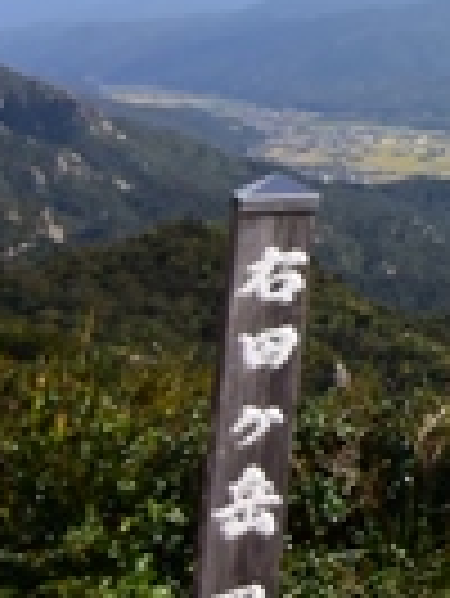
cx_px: 1336
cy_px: -344
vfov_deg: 16.8
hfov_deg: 10.4
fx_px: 1800
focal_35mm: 104
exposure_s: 1/1600
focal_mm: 6.7
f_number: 4
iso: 160
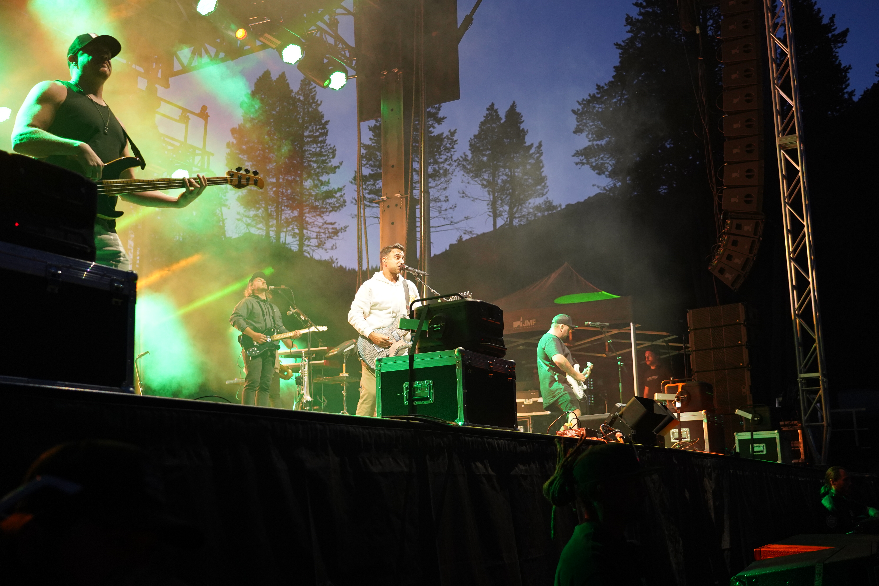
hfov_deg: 48.5
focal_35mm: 40
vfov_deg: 33.4
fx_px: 977
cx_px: 440
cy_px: 293
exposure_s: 1/160
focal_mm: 40
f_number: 4
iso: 2500
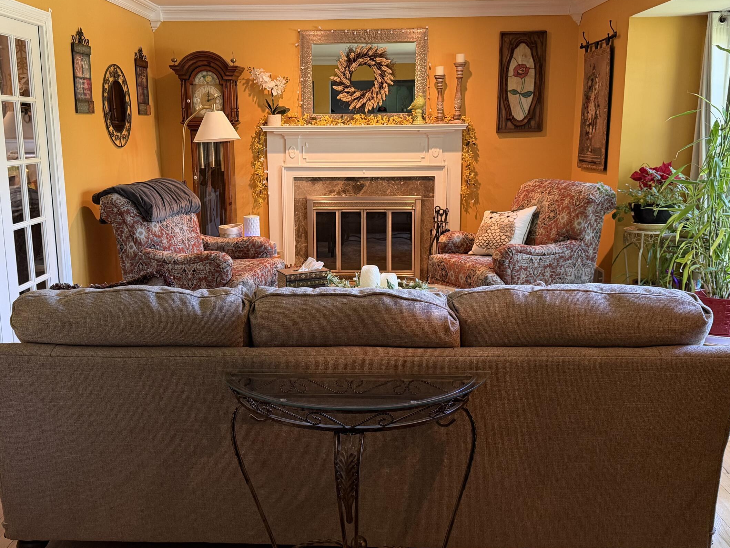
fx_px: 717
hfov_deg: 53.9
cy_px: 256
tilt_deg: -10.7
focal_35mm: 34
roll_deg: +1.2
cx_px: 335
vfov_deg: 41.8
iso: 320
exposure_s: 1/60
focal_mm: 6.76
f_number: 1.78
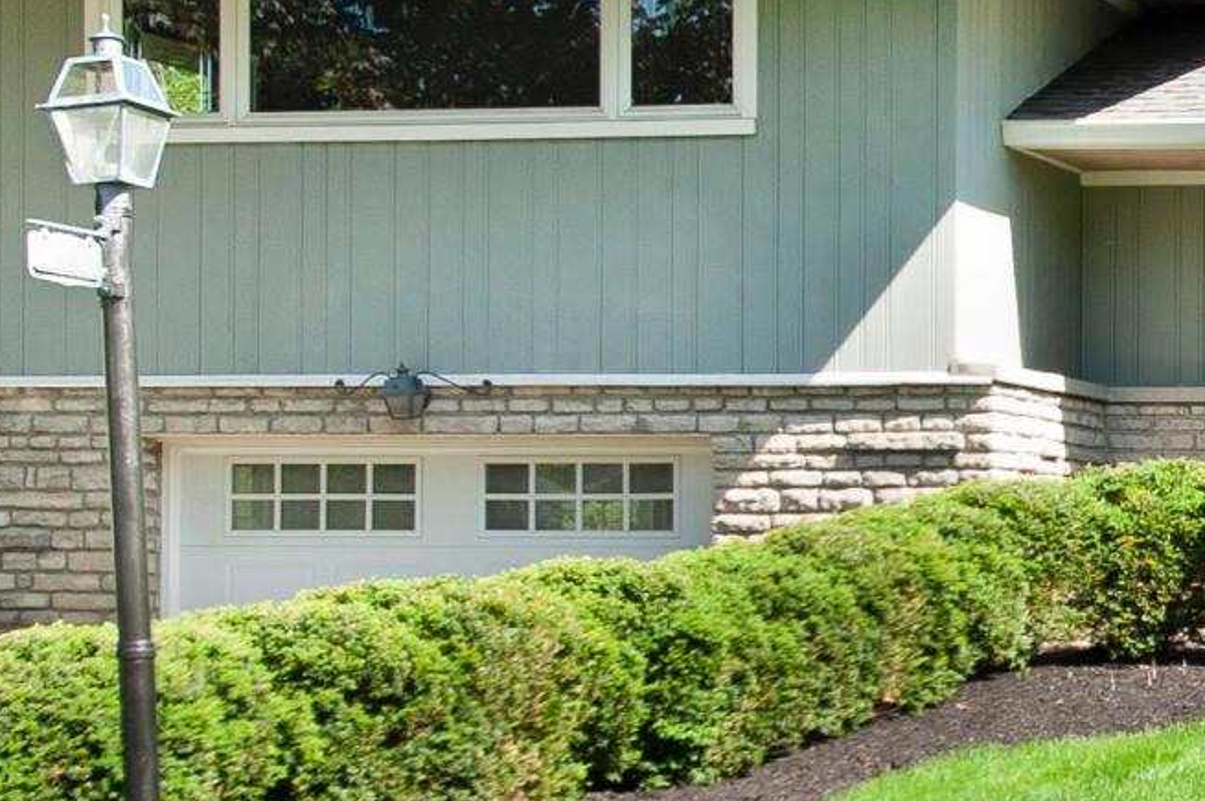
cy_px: 643
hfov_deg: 17.4
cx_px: 1586
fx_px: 3677
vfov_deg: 12.4
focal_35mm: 110
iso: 400
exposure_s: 1/1000
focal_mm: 24
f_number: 6.3
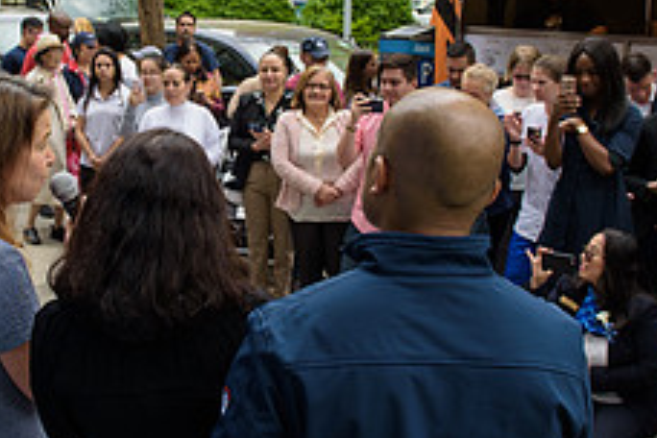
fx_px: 1113
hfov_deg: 32.5
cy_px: 114
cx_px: 199
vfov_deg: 22.1
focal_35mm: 61
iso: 200
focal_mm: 24
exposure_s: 1/250
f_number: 5
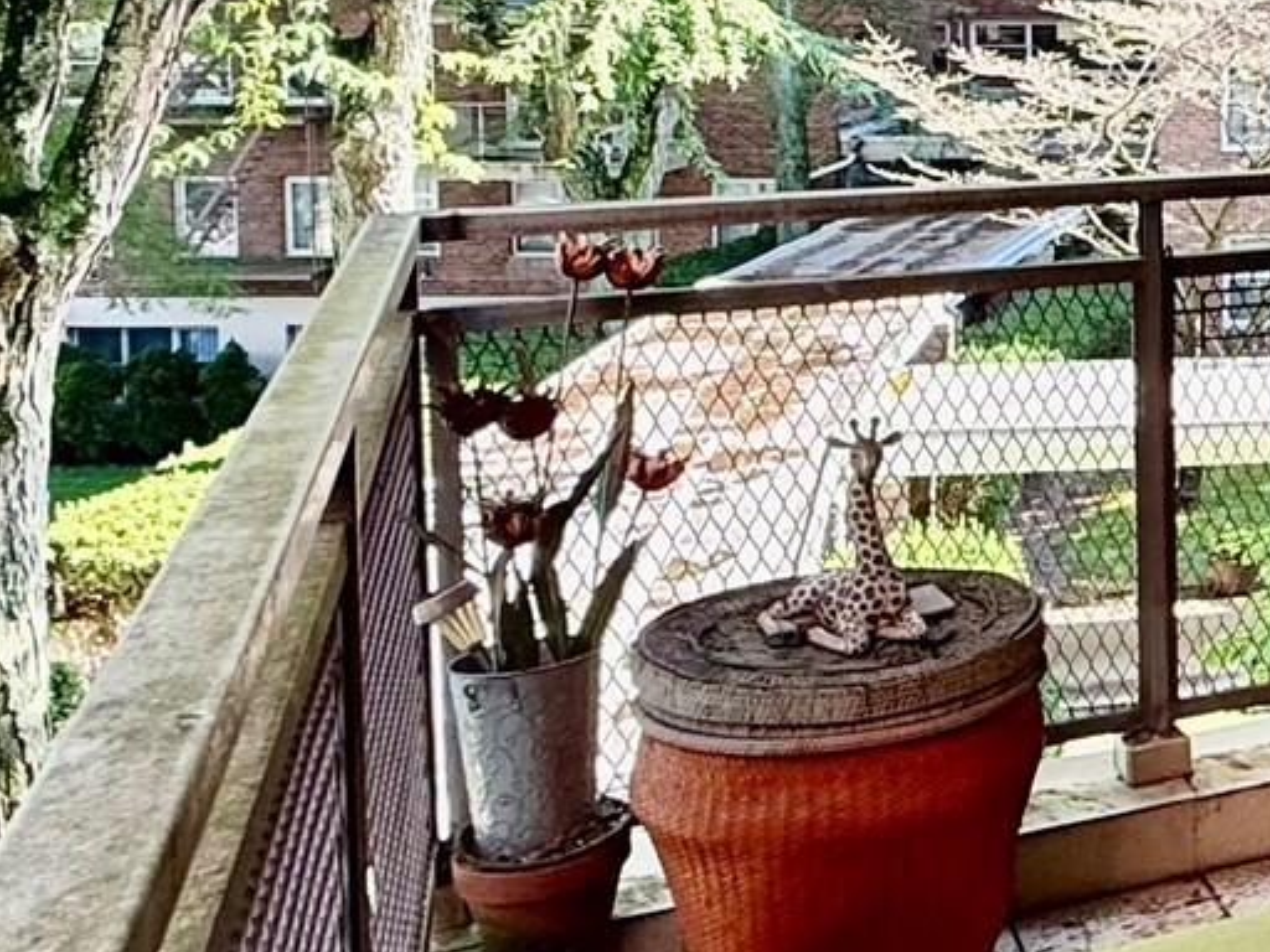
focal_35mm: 56
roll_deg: -0.8
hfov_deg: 26.2
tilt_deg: -4.1
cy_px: 84
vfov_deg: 25.3
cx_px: 1855
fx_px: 2055
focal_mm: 2.22
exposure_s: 1/99
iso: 80
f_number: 2.2
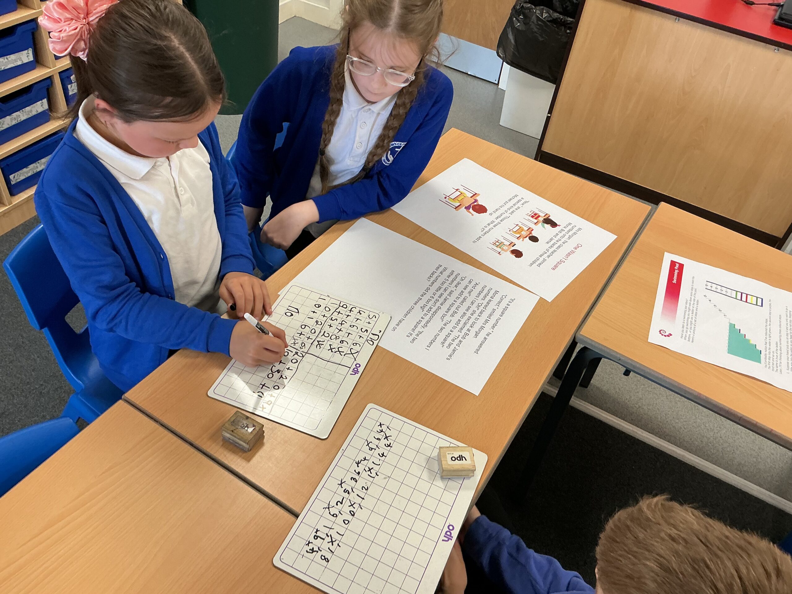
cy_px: 297
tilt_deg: -45.3
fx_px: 664
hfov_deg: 61.7
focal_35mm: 29
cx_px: 396
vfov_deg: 48.2
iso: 64
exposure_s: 1/60
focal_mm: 3
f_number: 1.8
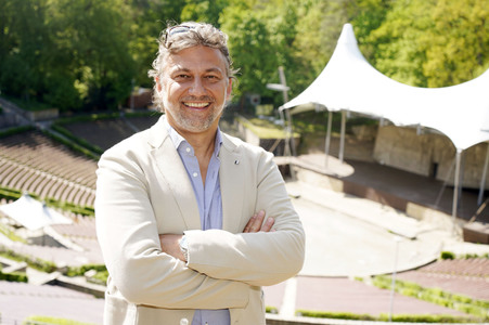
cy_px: 162
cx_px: 244
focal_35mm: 45
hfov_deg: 43.6
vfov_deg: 29.8
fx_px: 611
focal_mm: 45
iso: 100
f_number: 4.5
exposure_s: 1/250
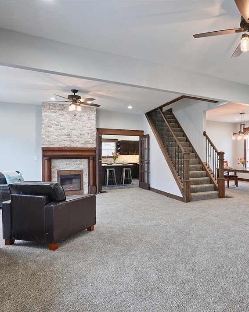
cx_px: 191
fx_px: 212
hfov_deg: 57.3
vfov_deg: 72.6
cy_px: 158
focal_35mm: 23
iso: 400
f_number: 7.1
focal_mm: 16
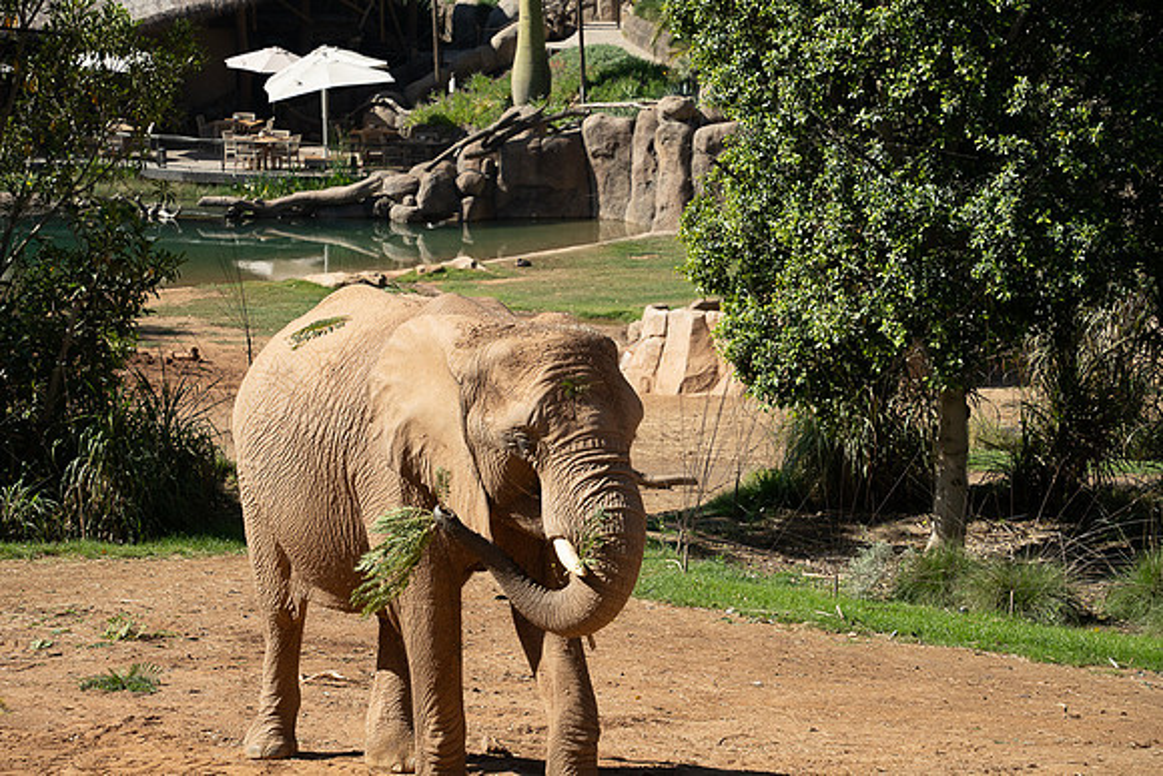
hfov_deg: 16.6
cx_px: 582
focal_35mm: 123
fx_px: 3974
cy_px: 388
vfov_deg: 11.2
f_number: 8
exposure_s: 1/800
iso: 800
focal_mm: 123
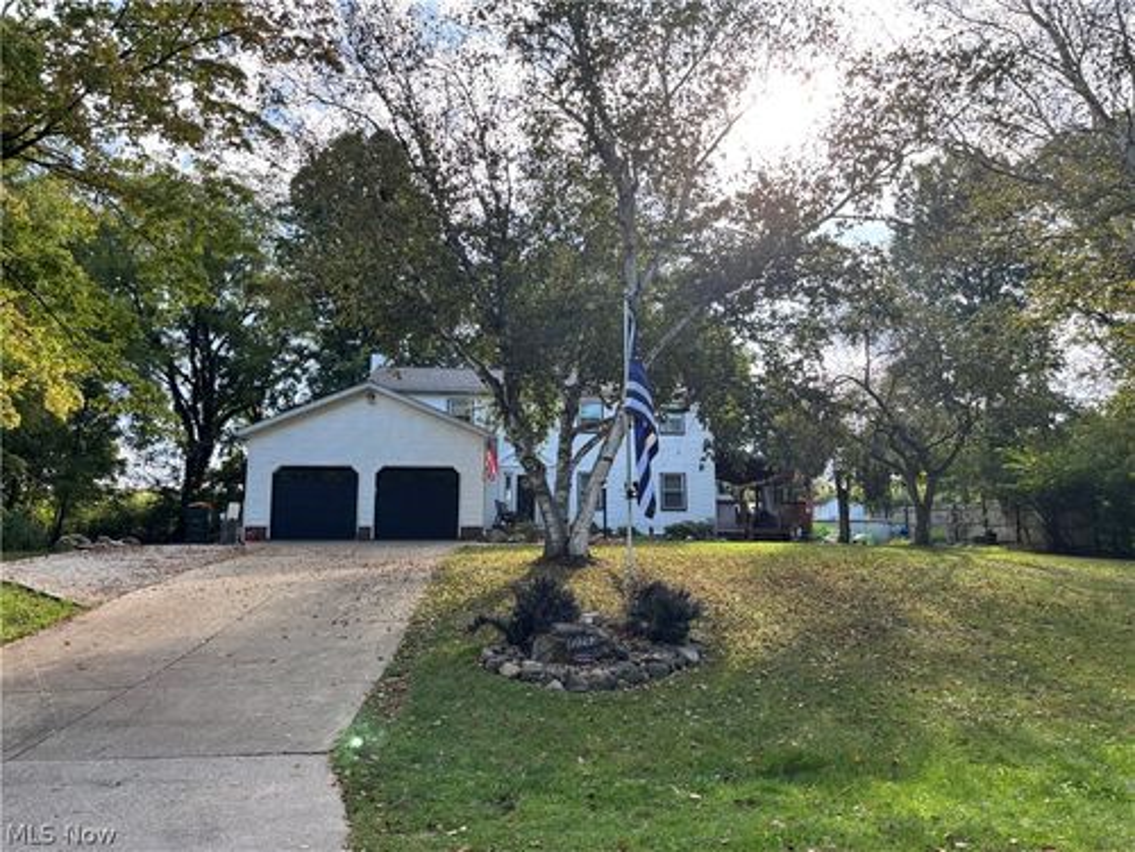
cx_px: 568
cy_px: 426
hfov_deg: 67.3
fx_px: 852
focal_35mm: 26
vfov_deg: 53.1
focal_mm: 5.96
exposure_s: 1/684
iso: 50
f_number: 1.6
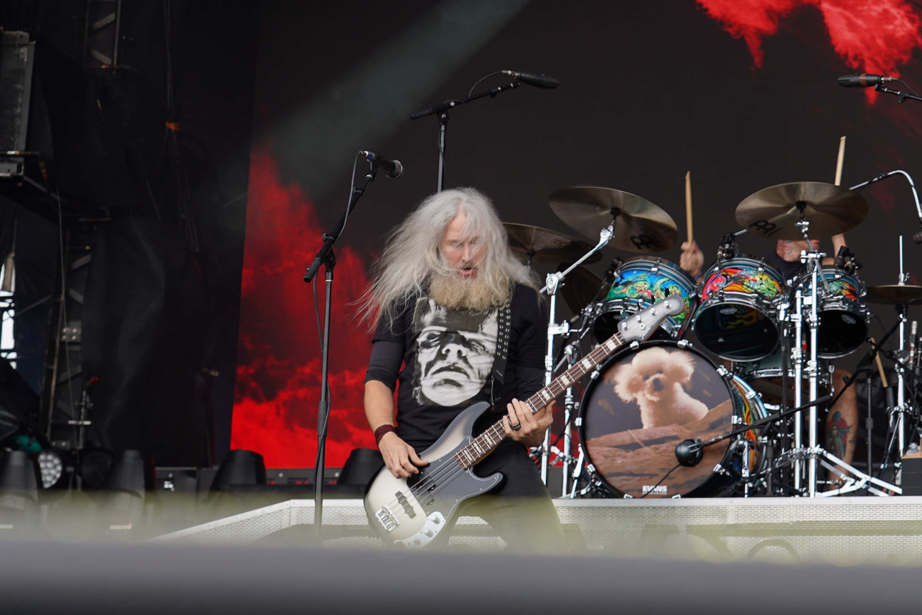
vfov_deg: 15.7
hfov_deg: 23.4
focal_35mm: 87
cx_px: 453
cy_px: 272
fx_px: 2228
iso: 100
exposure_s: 1/125
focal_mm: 54
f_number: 5.6
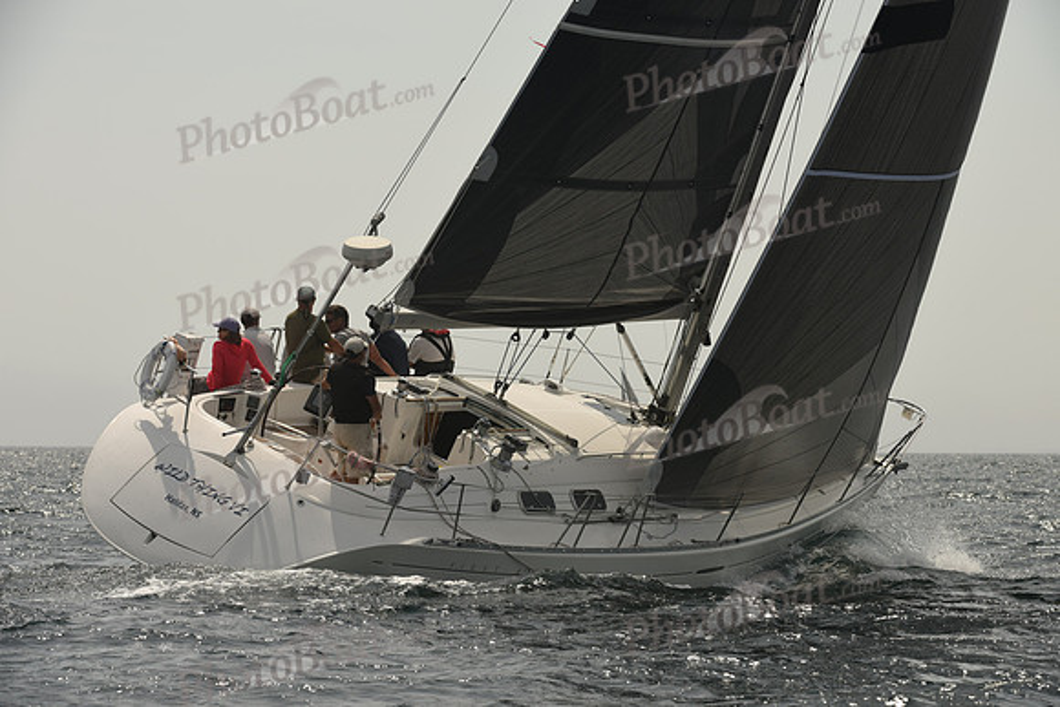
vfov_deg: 6.9
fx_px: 5890
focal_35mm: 200
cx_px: 530
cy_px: 354
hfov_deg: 10.3
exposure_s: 1/800
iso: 250
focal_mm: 200
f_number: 9
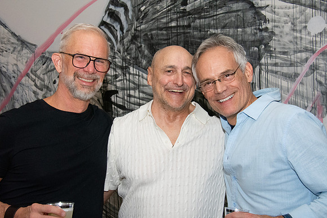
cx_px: 164
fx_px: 600
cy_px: 109
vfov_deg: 20.6
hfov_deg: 30.5
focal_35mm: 66
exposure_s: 1/160
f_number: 11
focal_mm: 44
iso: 5000
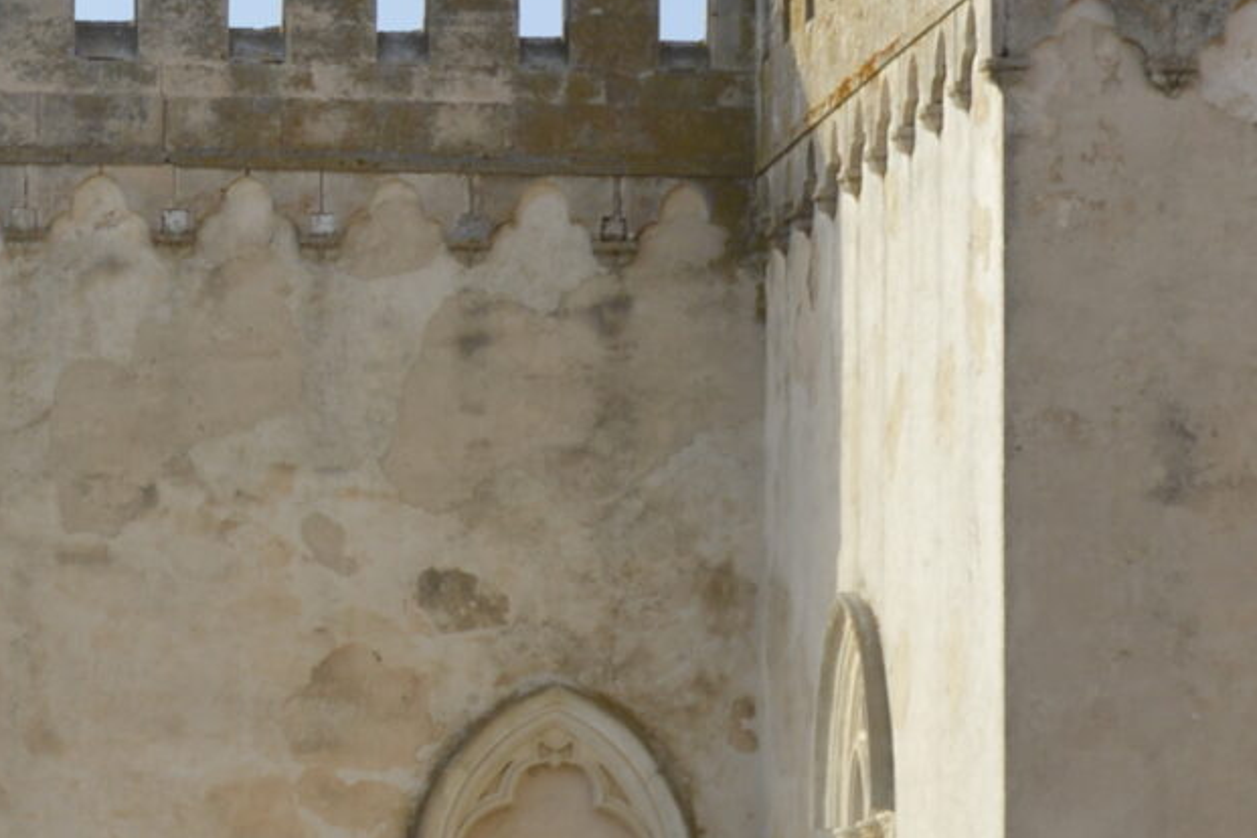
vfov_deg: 5.6
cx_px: 140
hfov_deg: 8.3
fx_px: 8624
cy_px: 298
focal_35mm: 247
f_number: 7.1
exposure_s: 1/200
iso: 100
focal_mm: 40
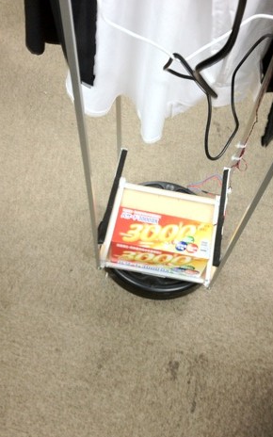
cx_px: 161
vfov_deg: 49.2
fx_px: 476
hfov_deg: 31.9
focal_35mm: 40
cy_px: 235
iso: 100
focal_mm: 4.28
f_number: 2.4
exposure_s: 1/20
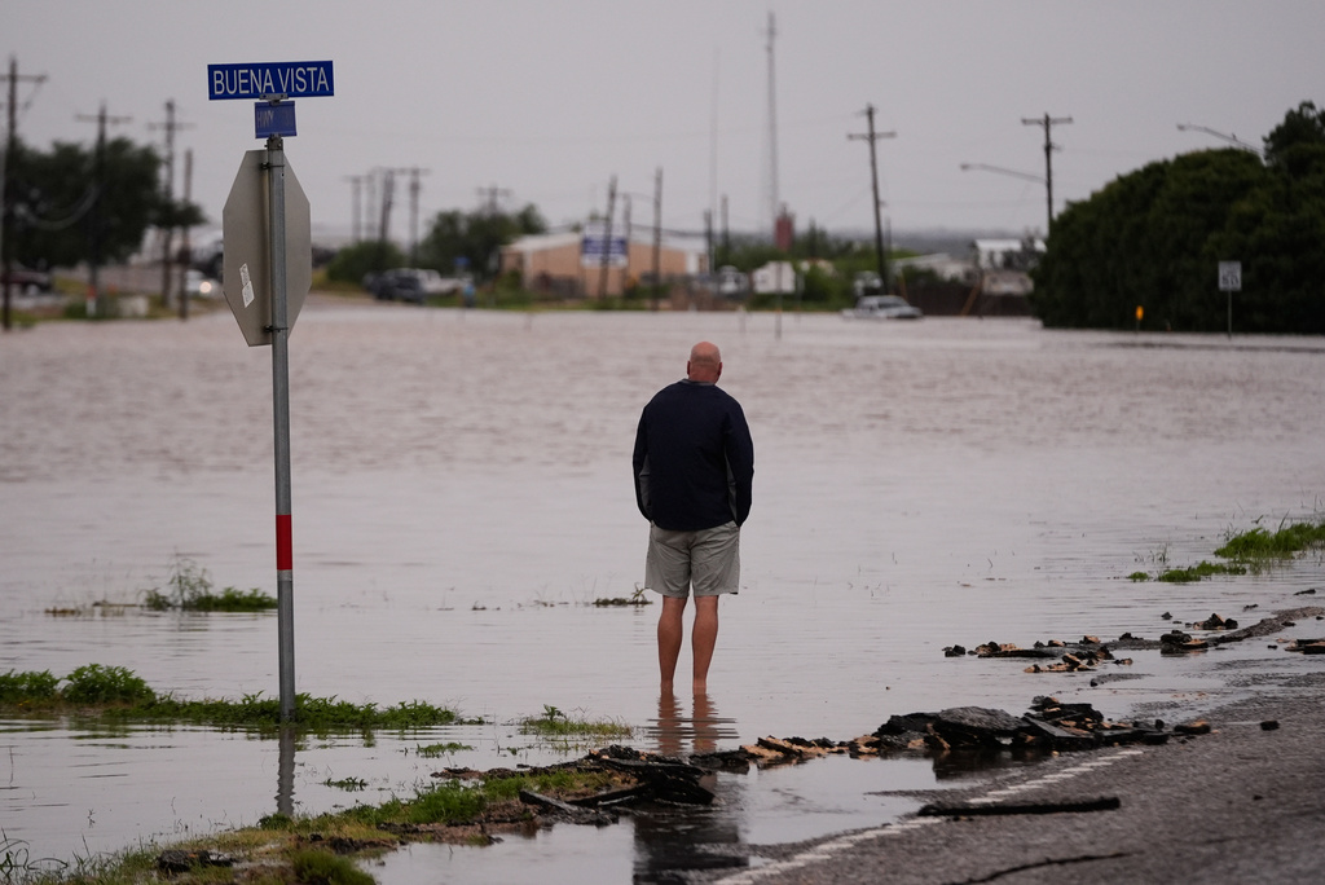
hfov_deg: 8.2
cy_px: 442
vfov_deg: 5.5
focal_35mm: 250
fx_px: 9206
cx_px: 662
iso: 800
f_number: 2.8
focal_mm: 167
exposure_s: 1/12800
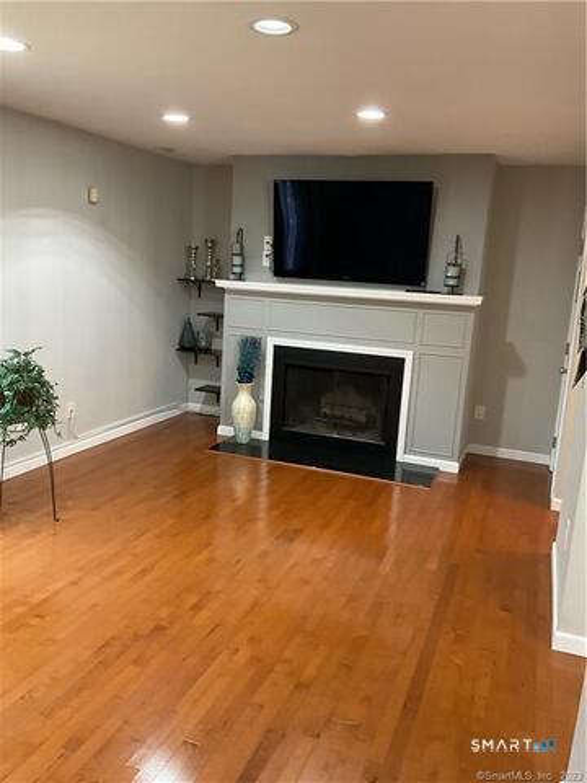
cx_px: 294
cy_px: 392
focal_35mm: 29
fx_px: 656
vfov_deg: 61.7
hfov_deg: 48.2
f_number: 1.8
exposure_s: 1/60
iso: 250
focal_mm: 3
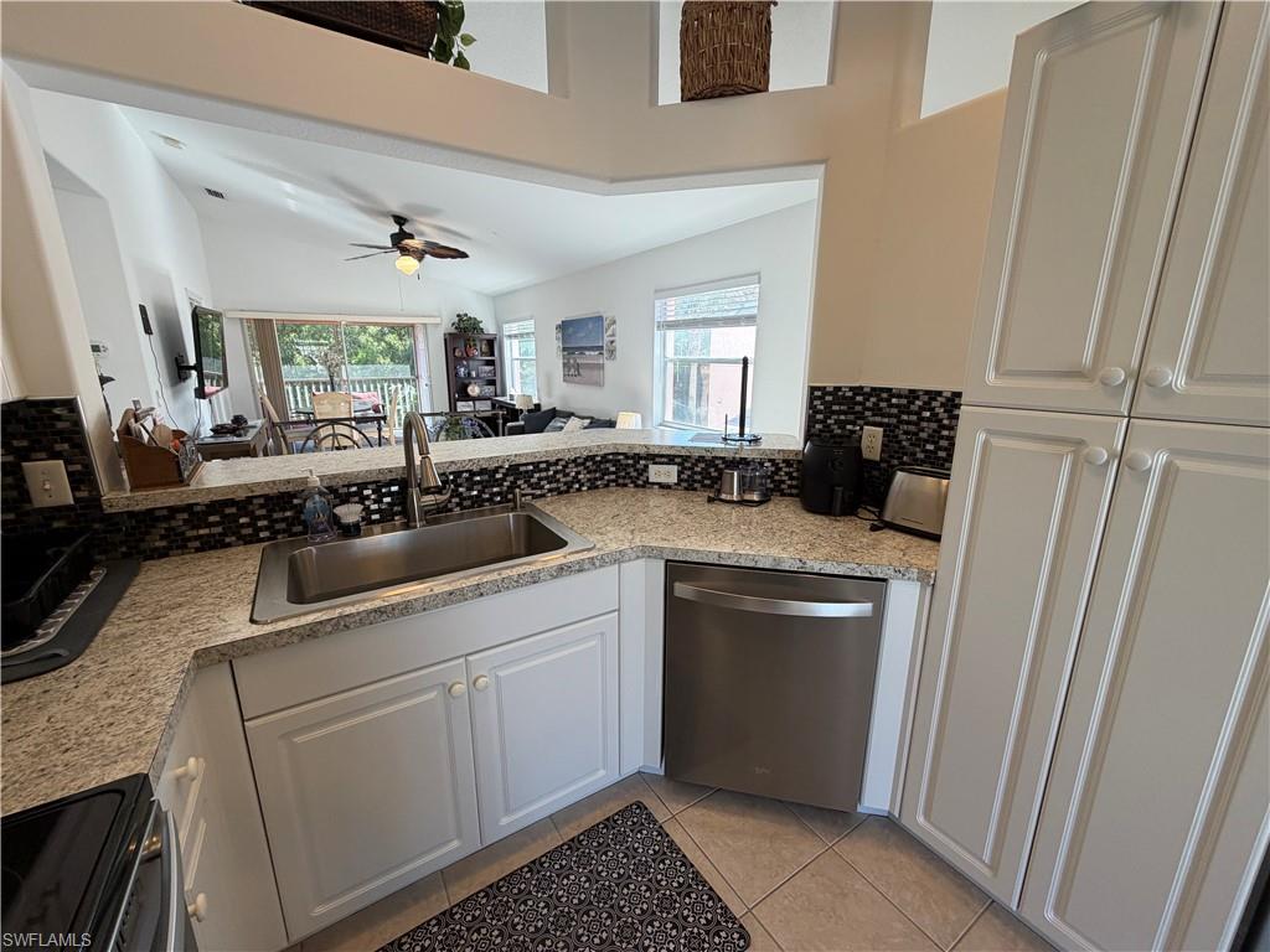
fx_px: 514
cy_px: 476
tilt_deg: -13.9
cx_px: 635
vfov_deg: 85.7
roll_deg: +0.2
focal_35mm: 14
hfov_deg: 102.1
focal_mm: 2.22
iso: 100
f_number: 2.2
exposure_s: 1/120
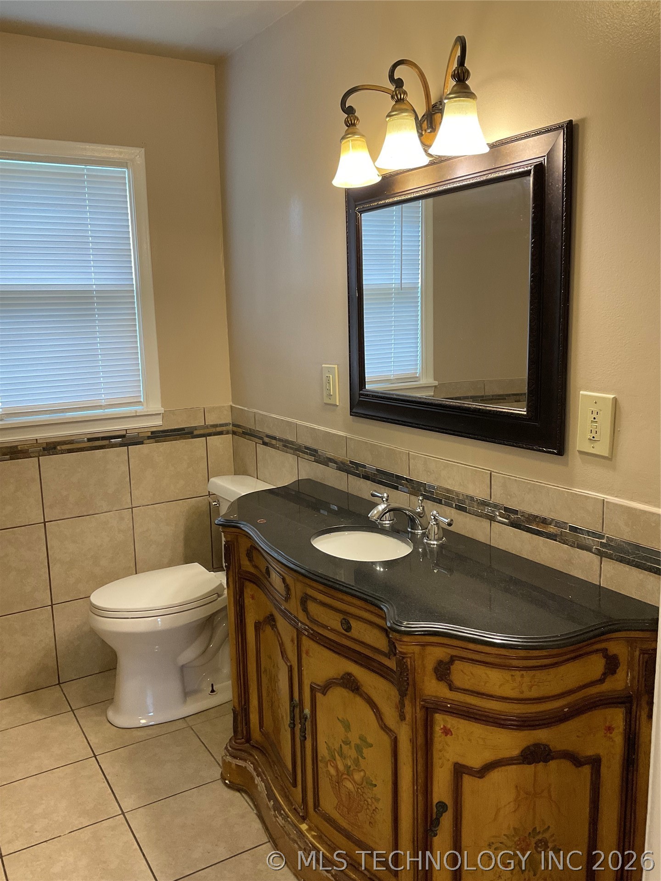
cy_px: 440
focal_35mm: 29
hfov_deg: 48.2
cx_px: 330
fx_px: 738
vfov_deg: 61.7
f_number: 1.8
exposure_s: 1/60
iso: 80
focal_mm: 3
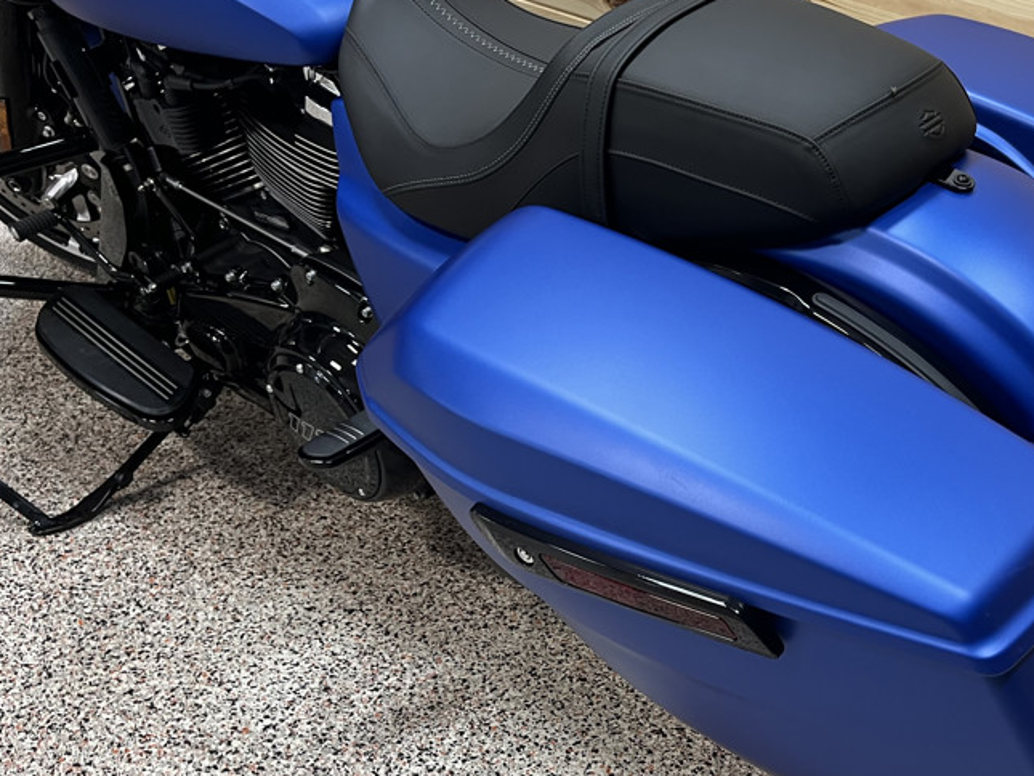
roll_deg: -8.3
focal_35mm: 43
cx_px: 810
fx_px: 1285
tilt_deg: -24.7
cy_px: 393
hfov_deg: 42.1
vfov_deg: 33.6
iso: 160
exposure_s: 1/60
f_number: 1.6
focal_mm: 5.1
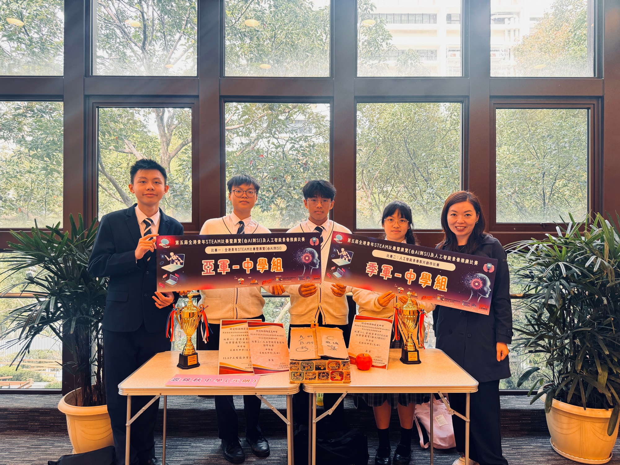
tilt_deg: +0.4
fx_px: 430
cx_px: 310
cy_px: 232
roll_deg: -0.1
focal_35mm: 24
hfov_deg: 71.6
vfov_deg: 56.8
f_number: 1.78
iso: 125
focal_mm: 6.76
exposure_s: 1/121
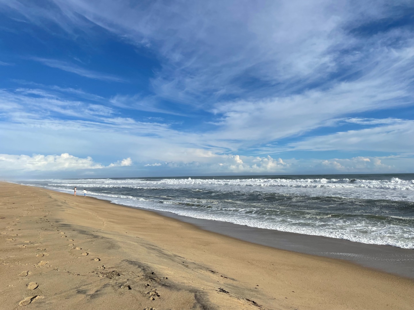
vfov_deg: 53.1
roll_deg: +1.0
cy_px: 155
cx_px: 207
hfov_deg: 67.3
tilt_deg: +3.5
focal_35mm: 26
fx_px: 311
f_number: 1.6
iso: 32
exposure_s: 1/6897
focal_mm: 4.2
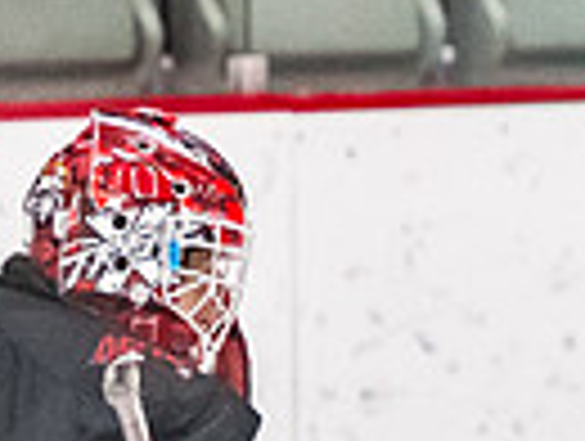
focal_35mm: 1190
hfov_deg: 1.7
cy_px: 602
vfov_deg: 1.3
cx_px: 126
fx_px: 20148
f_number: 2.8
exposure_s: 1/640
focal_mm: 135
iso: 4000
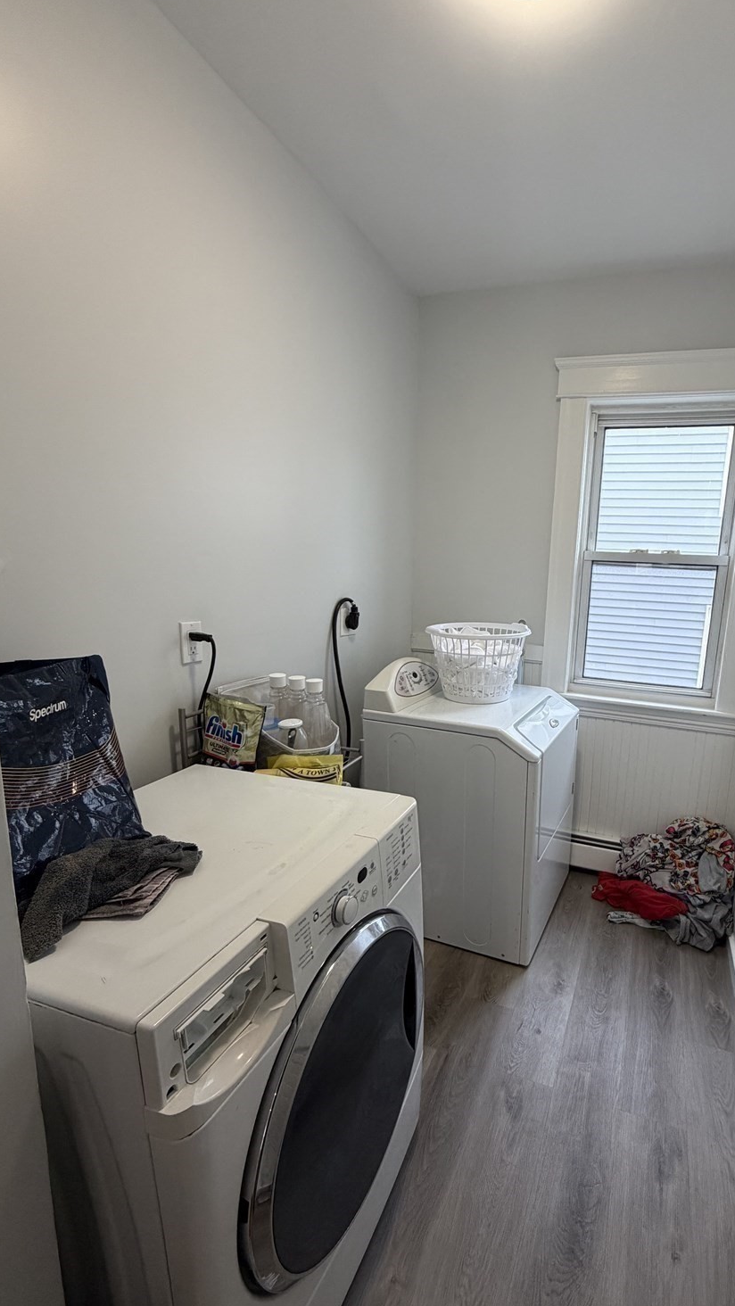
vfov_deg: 99.3
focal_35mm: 16
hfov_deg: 65.3
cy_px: 682
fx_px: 554
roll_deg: -2.9
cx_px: 491
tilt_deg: -10.5
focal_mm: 2.22
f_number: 2.2
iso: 250
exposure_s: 1/120
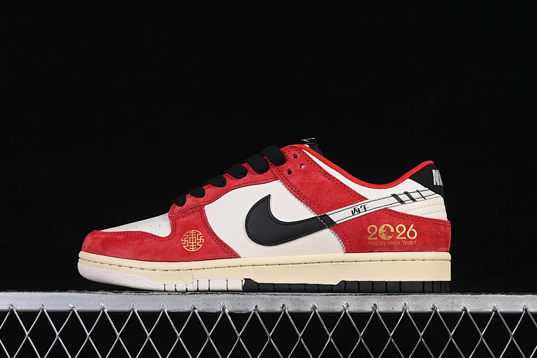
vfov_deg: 18.0
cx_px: 267
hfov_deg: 26.6
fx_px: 1134
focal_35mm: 76
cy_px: 180
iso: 160
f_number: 8
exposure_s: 1/80
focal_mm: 50
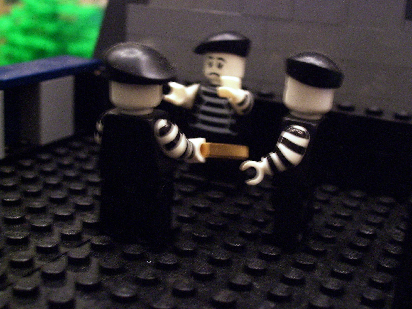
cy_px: 154
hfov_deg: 34.3
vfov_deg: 26.1
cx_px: 206
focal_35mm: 56
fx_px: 667
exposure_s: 1/8
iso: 160
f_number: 3.4
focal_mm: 9.4
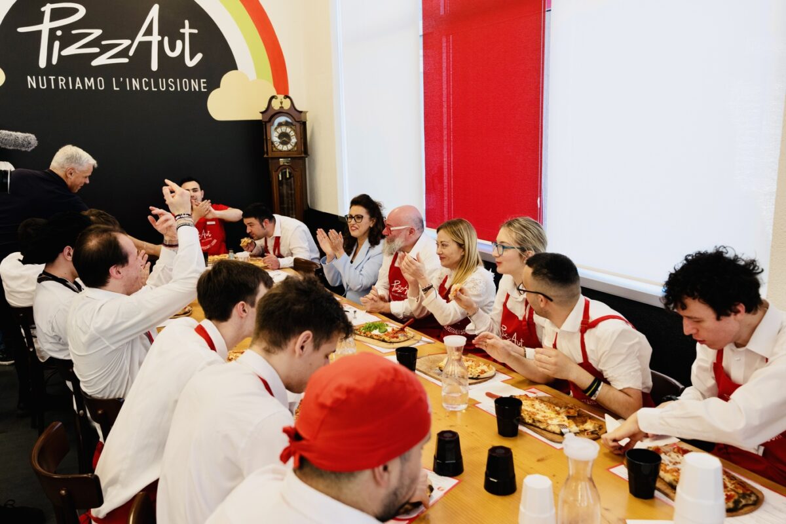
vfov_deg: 42.3
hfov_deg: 60.3
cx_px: 393
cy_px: 262
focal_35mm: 31
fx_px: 677
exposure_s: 1/160
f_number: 4
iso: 640
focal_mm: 31
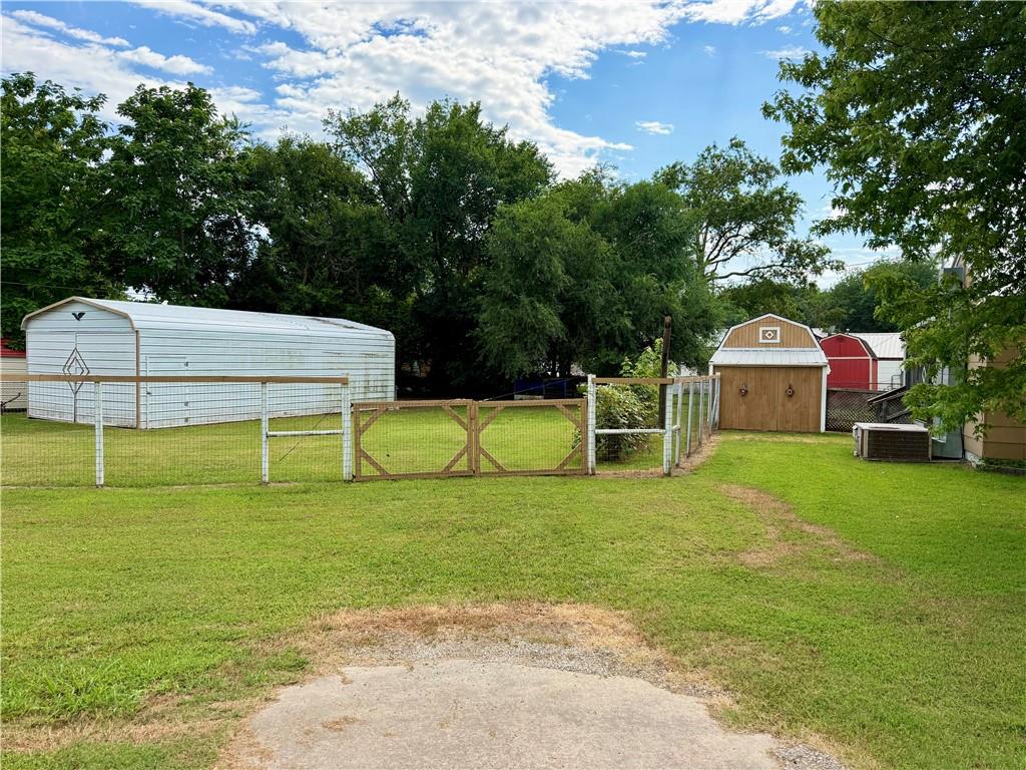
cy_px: 385
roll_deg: -1.0
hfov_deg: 71.6
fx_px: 711
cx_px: 513
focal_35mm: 24
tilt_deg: -2.2
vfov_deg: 56.8
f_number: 1.78
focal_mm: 6.76
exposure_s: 1/4167
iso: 100
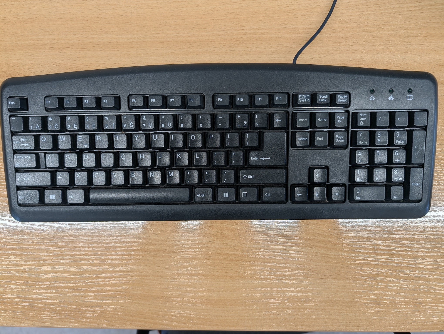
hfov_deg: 71.5
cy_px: 167
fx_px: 308
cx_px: 222
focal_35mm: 24
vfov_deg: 56.9
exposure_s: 1/301
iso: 22
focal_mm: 6.9
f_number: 1.68
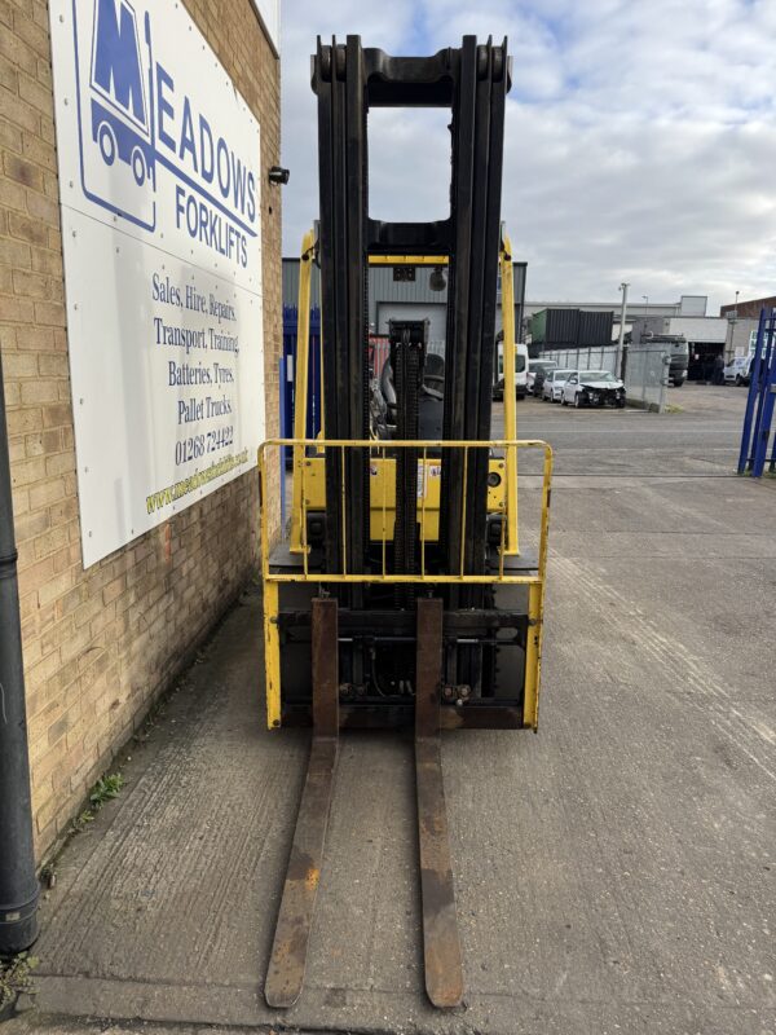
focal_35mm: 24
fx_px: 717
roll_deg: -1.4
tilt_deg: -11.5
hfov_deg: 56.8
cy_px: 518
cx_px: 388
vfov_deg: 71.6
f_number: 1.78
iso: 80
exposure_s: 1/1767
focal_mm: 6.76
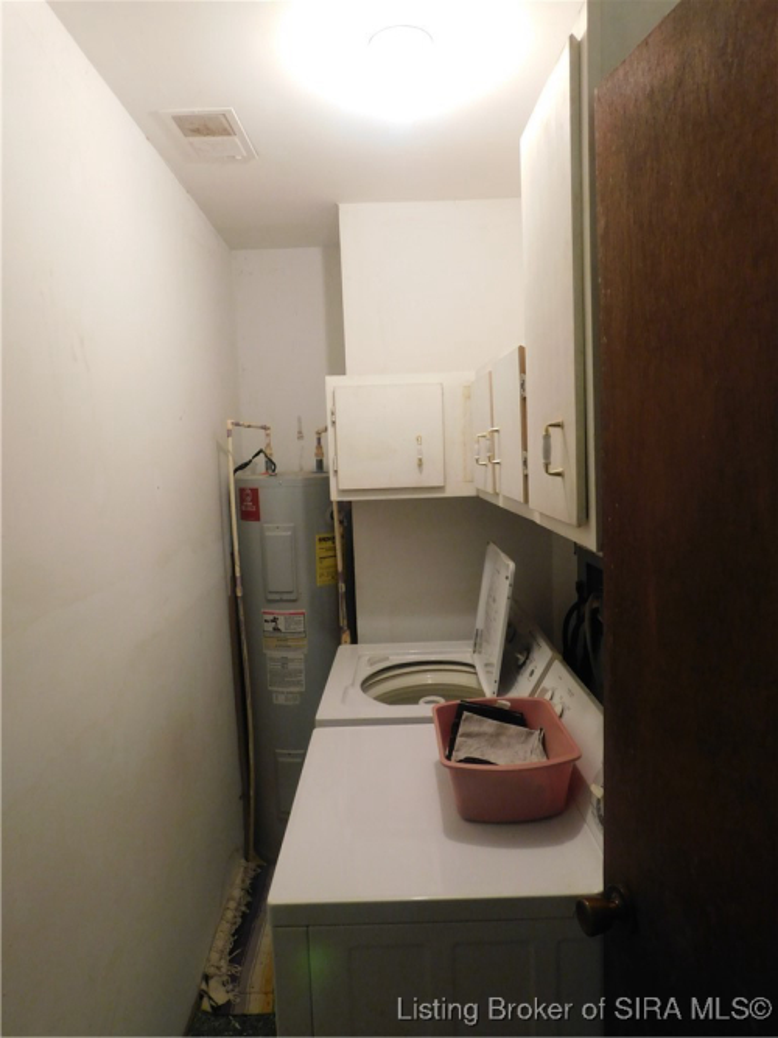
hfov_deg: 58.9
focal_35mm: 23
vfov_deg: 73.9
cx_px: 389
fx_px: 689
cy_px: 519
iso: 250
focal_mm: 4
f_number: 3
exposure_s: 1/30
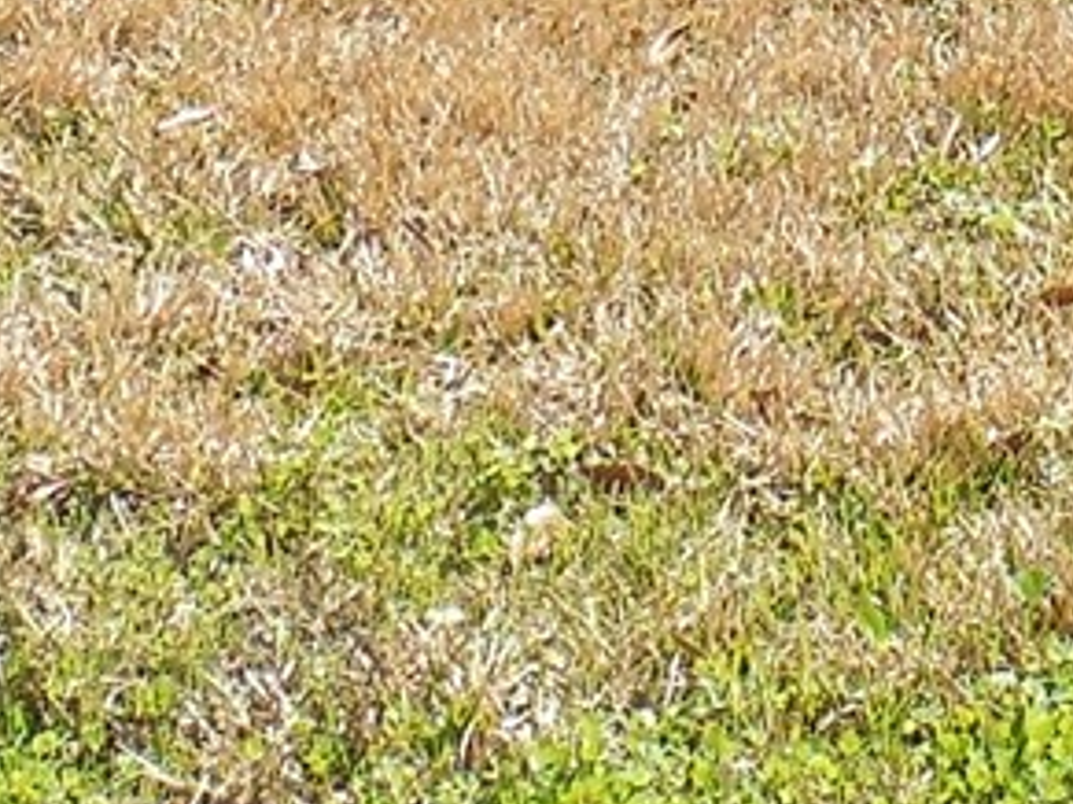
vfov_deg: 7.5
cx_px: 1574
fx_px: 5453
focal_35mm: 176
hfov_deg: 10.9
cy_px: -1519
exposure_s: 1/500
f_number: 3.3
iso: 125
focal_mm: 4.5
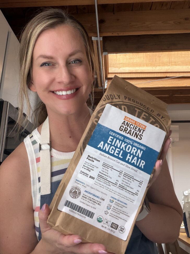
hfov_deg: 46.8
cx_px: 95
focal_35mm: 30
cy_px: 127
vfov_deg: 60.0
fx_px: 220
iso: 80
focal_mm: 2.71
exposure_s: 1/121
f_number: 1.9
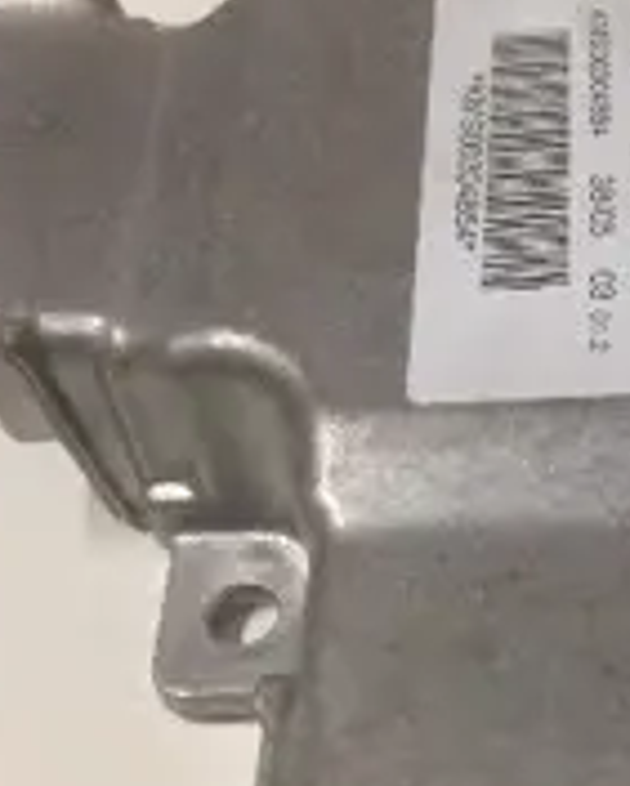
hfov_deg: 19.2
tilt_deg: -52.0
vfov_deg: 24.7
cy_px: 424
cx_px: 666
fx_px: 1793
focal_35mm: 77
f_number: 2.2
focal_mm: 4.15
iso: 320
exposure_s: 1/33
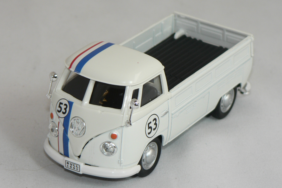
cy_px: 96
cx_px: 130
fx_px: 1183
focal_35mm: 151
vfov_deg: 9.1
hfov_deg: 13.6
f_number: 3.2
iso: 80
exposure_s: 1/100
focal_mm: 16.9
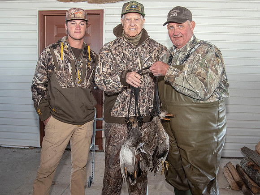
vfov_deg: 44.7
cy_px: 100
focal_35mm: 32
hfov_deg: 57.2
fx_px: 238
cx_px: 144
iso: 1250
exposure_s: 1/125
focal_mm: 24
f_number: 5.6
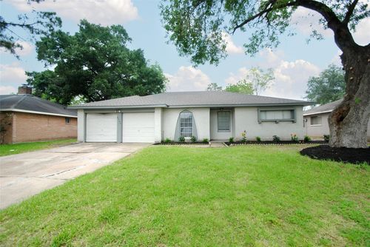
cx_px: 185
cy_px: 124
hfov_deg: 100.4
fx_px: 154
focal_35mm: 15
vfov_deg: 77.4
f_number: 4
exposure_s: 1/250
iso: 100
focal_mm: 10
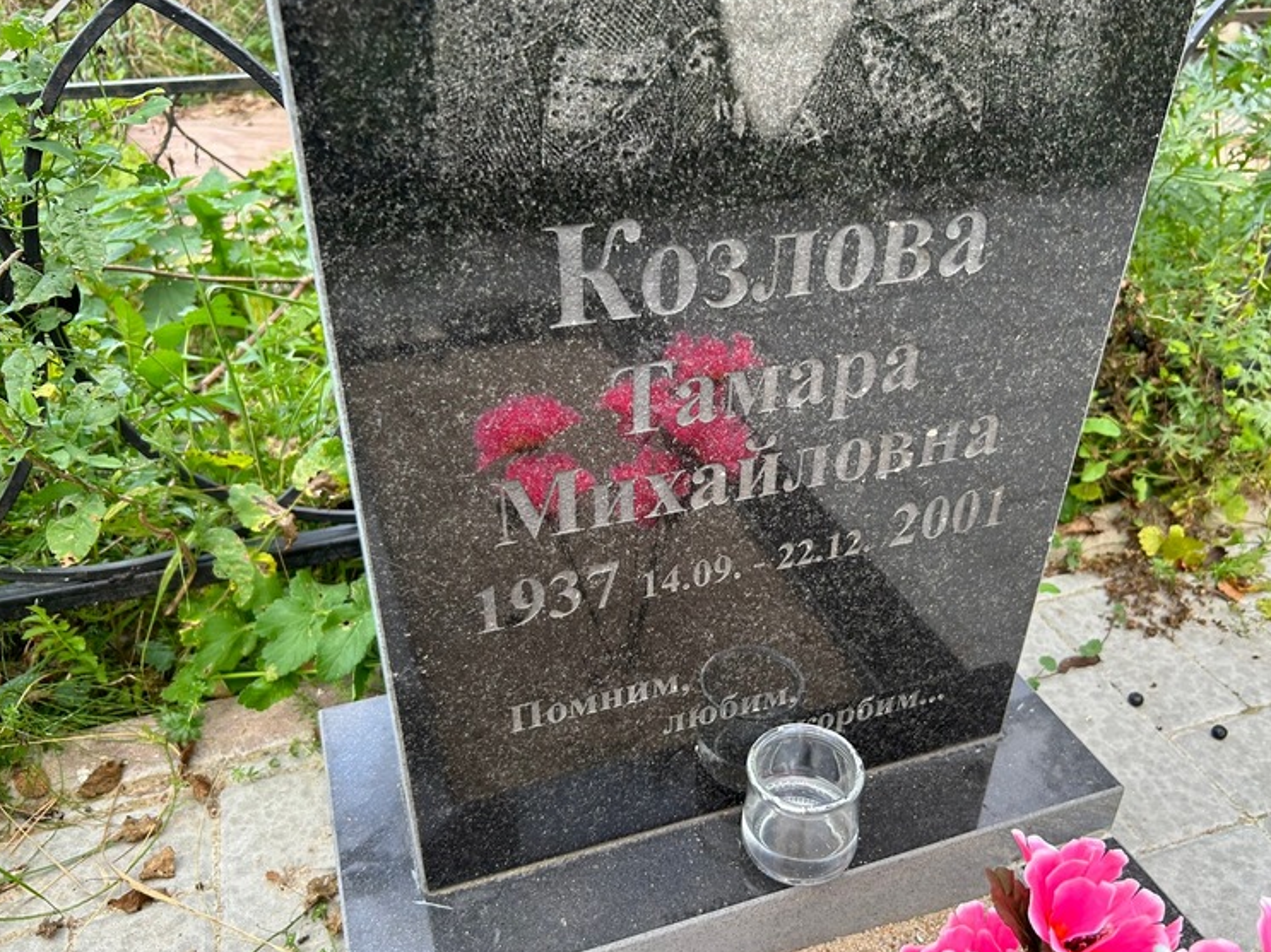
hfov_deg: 63.4
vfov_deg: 49.7
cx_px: 655
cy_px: 489
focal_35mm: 28
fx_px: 1028
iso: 64
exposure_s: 1/121
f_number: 1.5
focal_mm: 5.7
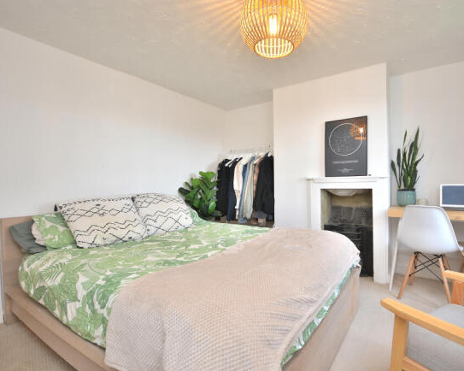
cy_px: 185
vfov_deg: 76.9
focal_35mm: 17
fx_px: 233
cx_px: 264
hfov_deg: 89.1
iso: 100
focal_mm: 10
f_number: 4.5
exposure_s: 1/10
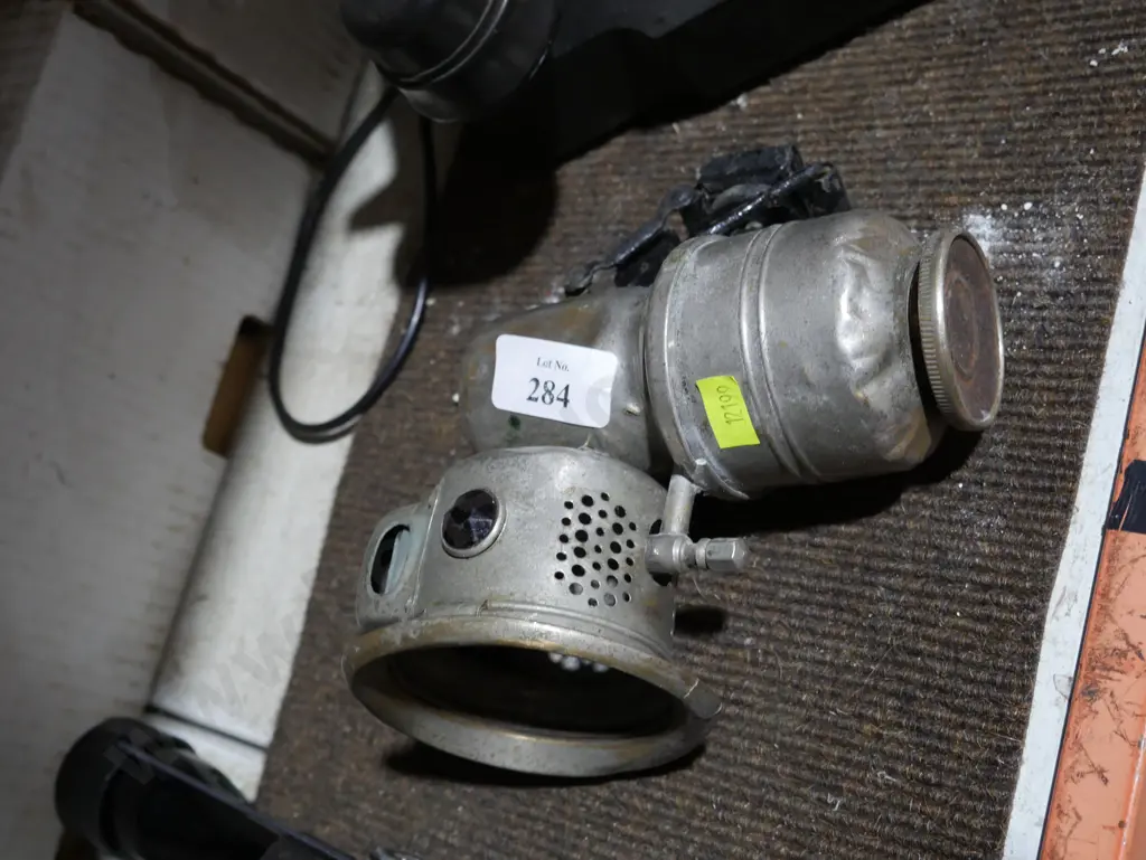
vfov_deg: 36.0
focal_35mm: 40
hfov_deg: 46.8
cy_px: 430
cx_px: 573
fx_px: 1325
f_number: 4.5
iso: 640
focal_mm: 20
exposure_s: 1/60
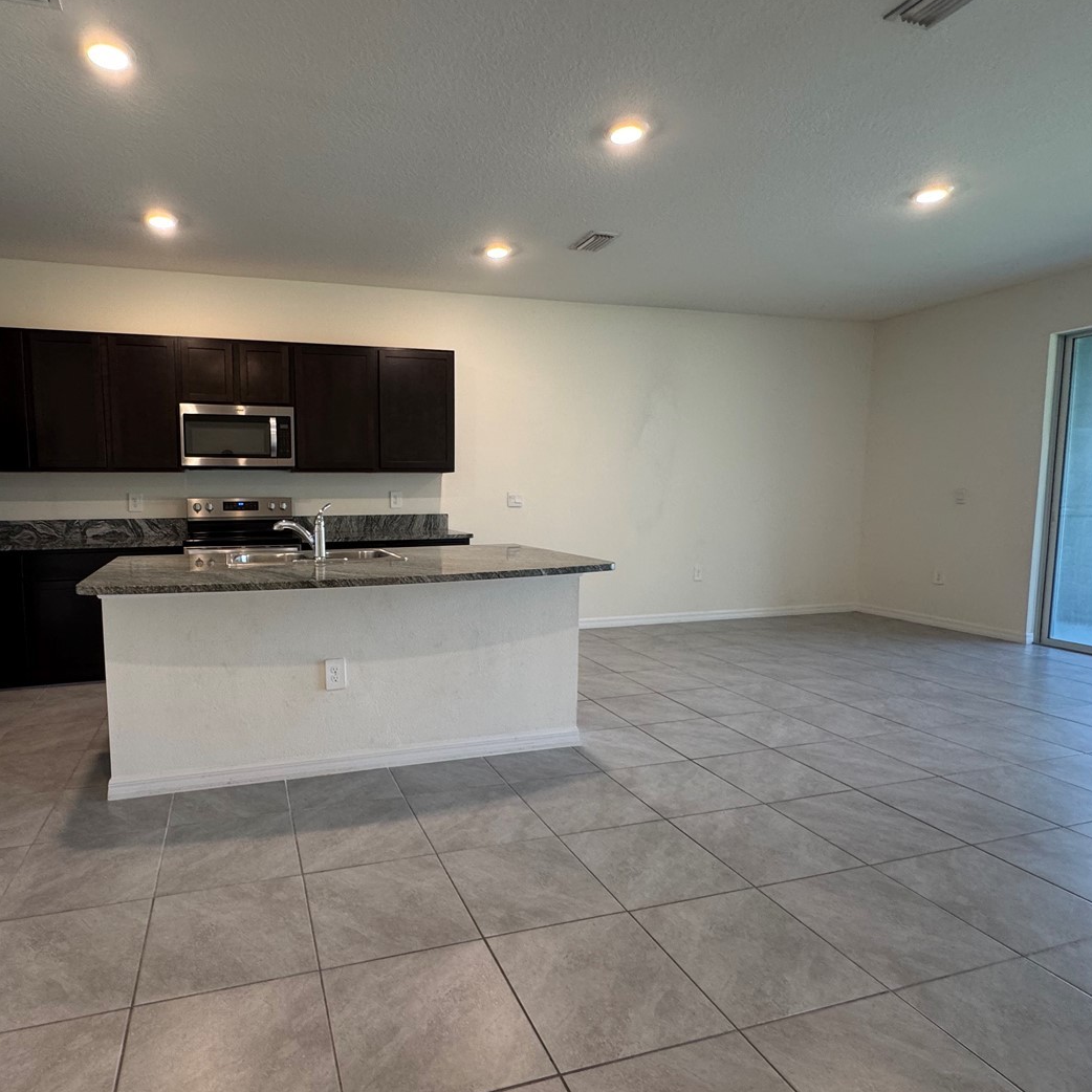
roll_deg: -0.1
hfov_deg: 76.5
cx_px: 418
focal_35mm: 19
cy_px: 556
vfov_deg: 77.7
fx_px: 678
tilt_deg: -6.0
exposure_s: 1/60
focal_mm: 2.22
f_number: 2.2
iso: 200
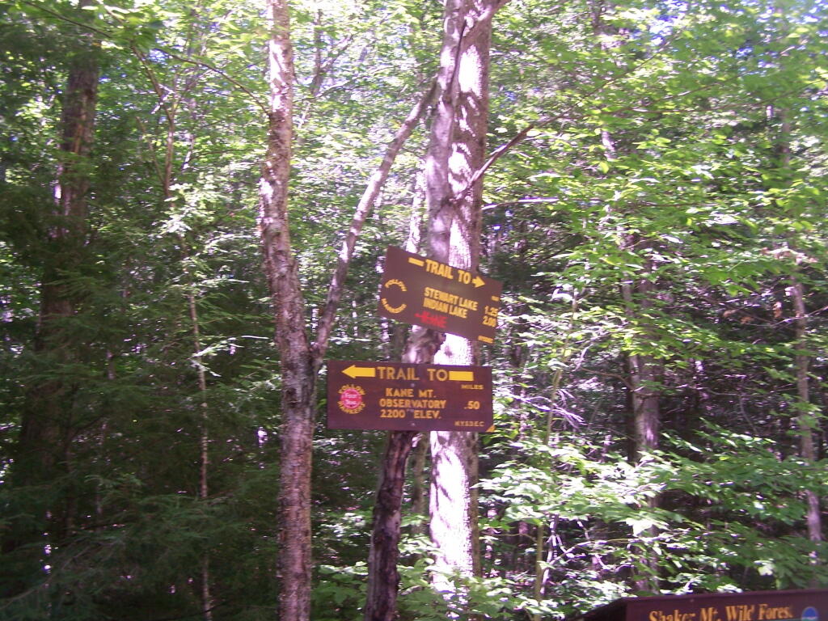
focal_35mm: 38
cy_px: 310
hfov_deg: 49.0
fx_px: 909
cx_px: 414
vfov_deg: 37.7
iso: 80
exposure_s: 1/30
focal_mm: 6.3
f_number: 2.8
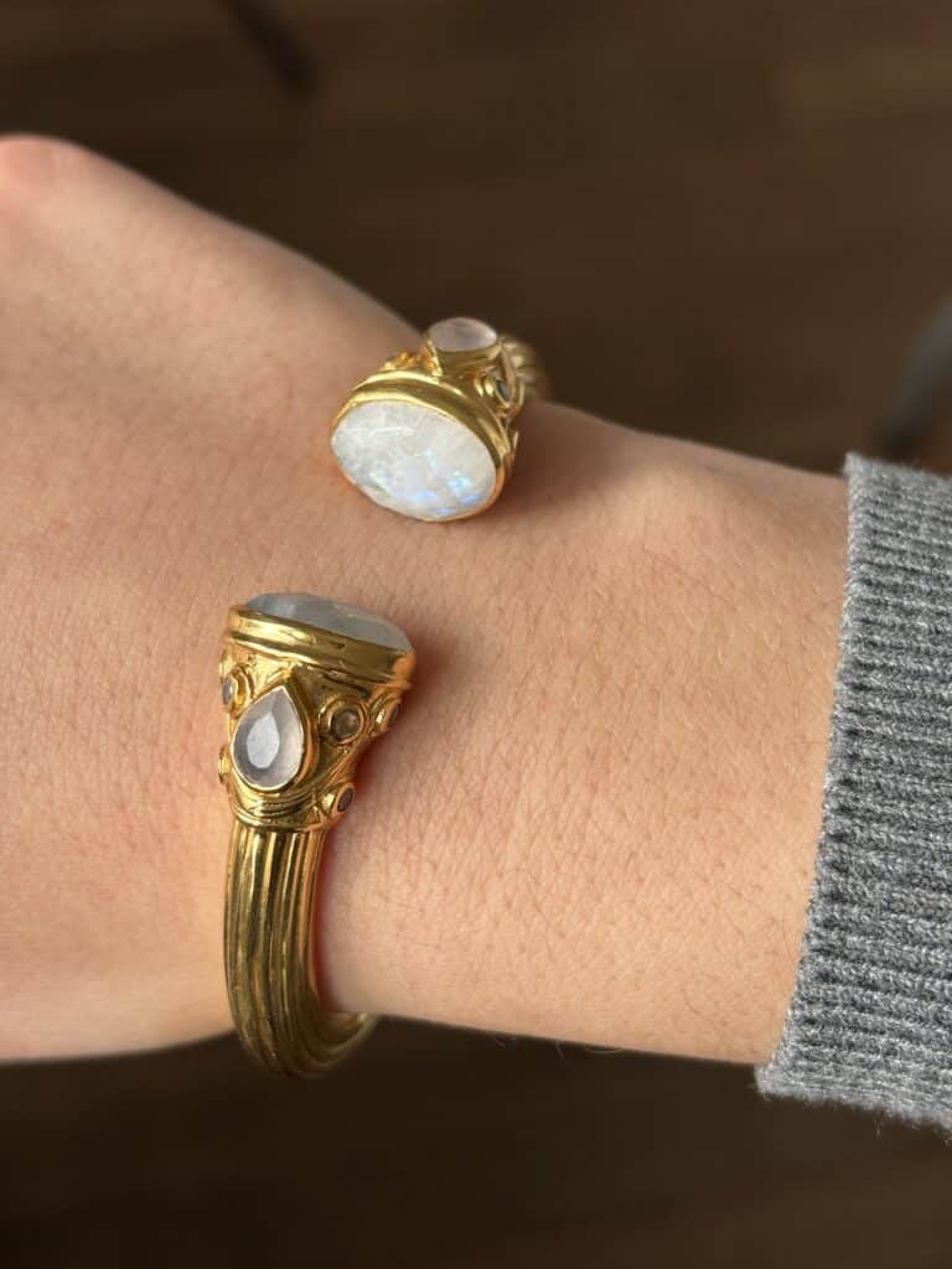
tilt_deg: -63.8
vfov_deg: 36.8
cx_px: 476
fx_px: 1907
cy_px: 634
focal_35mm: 52
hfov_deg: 28.0
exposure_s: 1/121
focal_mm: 5.96
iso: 32
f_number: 1.6
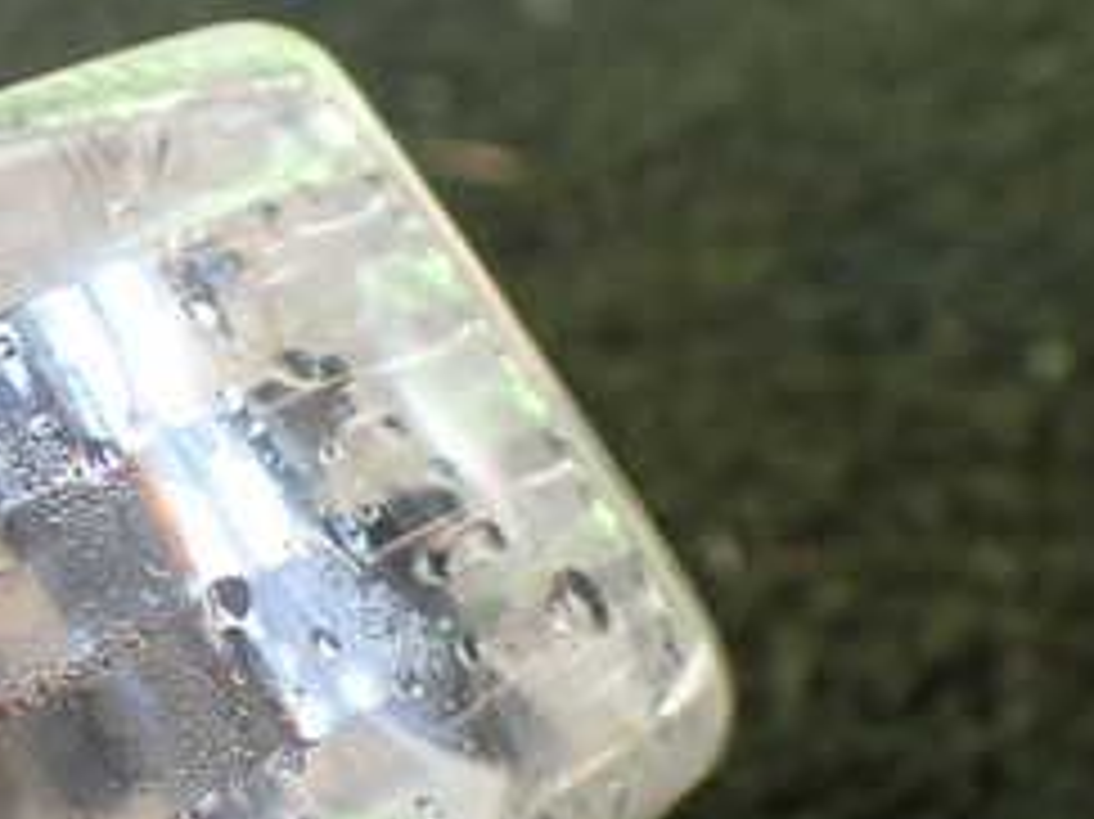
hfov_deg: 24.3
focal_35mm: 74
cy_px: 576
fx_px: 2338
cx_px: -167
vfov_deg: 19.8
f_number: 2.3
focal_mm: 5.4
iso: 160
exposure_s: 1/125
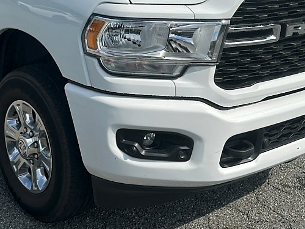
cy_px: 53
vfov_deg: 29.7
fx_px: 423
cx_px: 105
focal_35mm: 48
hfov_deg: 39.3
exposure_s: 1/7143
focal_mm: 6.86
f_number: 1.78
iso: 80
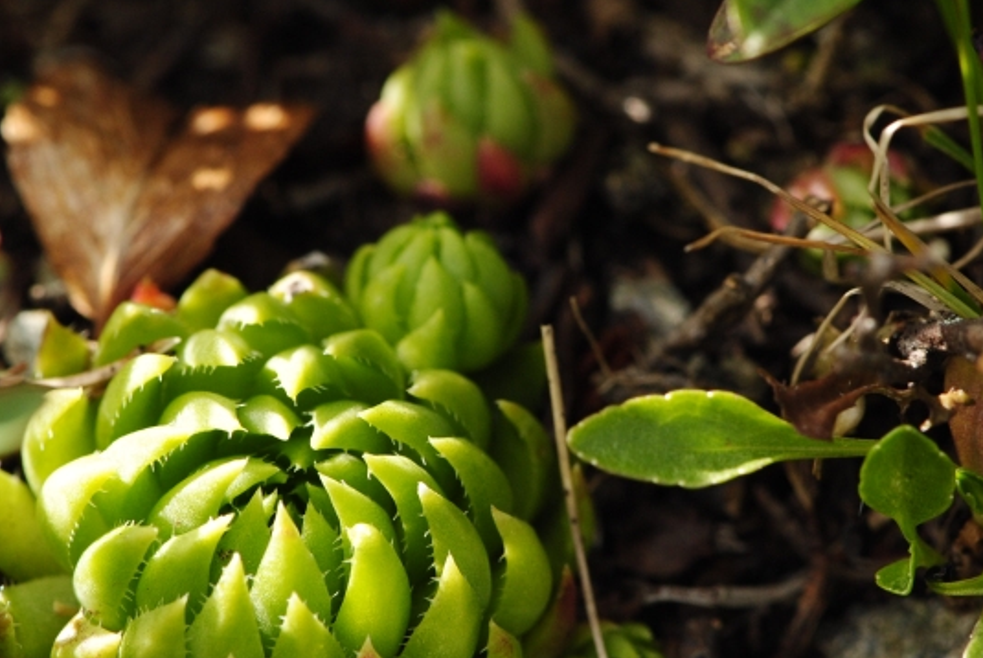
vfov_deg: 7.2
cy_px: 362
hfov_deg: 10.8
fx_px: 5214
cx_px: 540
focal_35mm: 191
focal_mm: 85
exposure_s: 1/200
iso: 400
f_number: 9
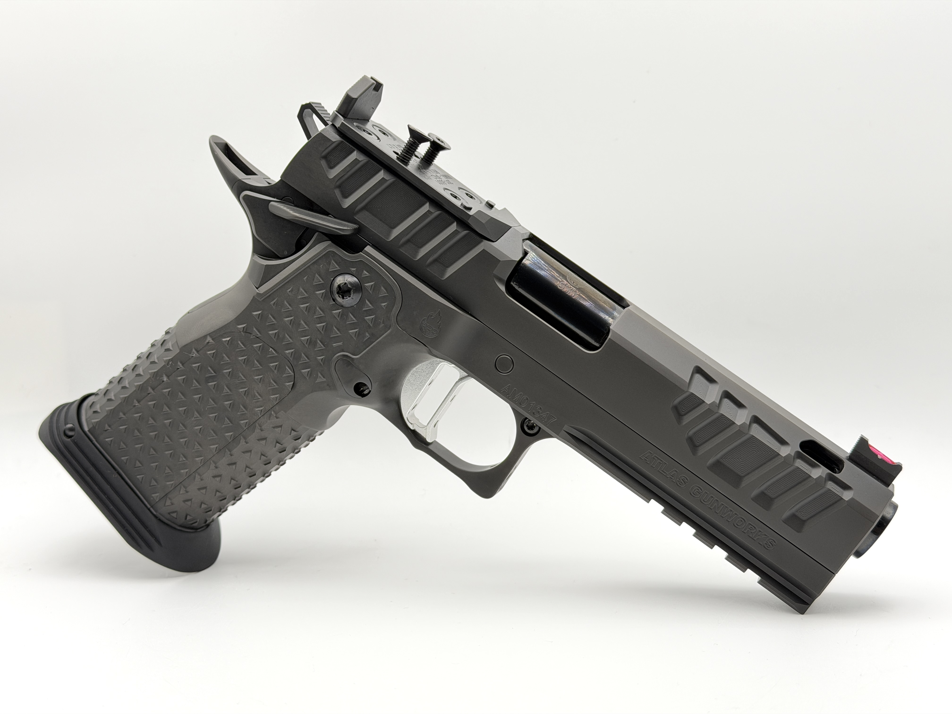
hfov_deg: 39.7
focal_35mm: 48
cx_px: 476
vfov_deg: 30.3
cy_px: 357
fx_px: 1320
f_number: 1.78
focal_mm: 6.76
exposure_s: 1/527
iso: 64
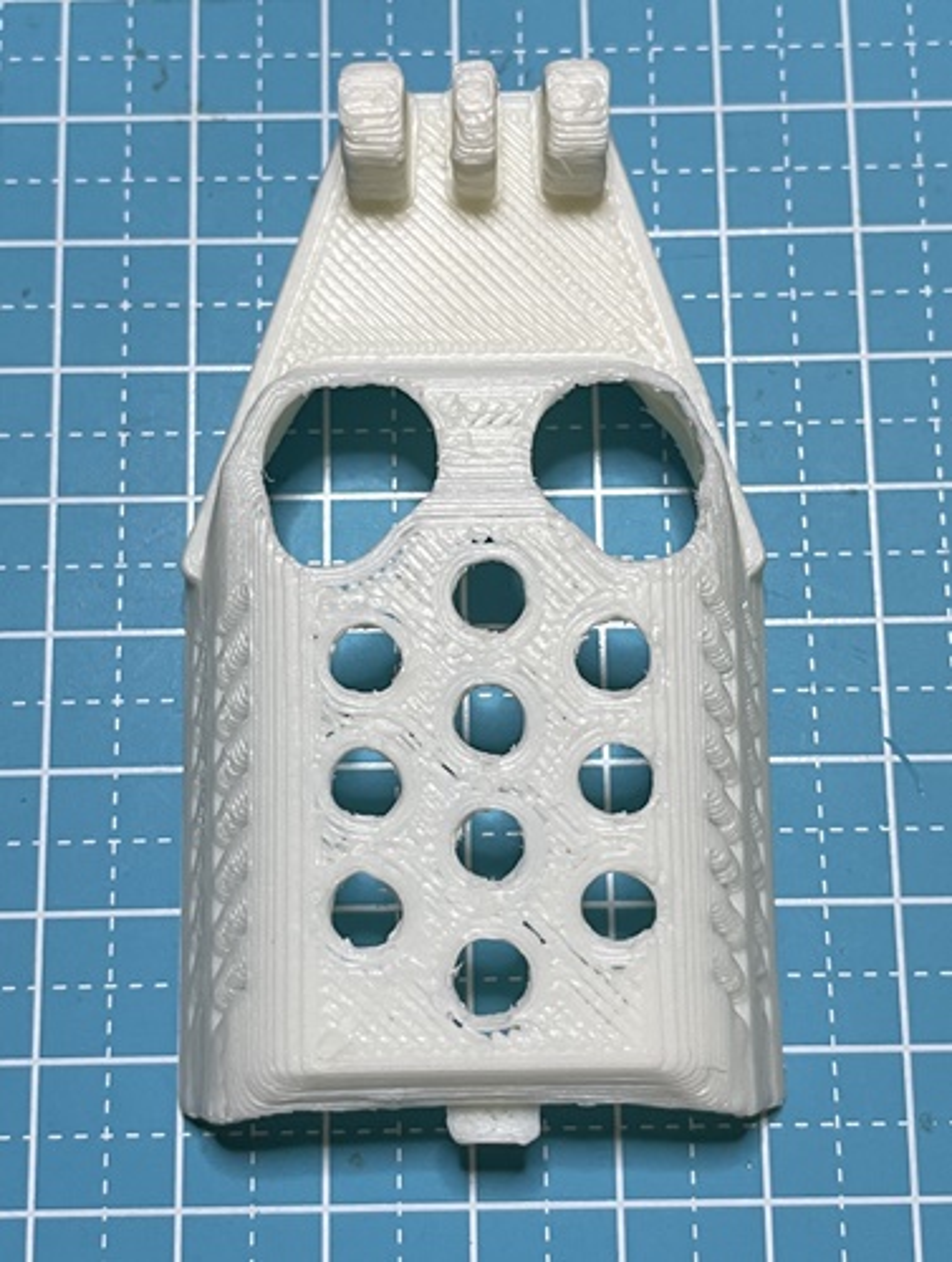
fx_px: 950
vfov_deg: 67.2
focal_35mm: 26
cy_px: 631
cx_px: 476
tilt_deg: -76.0
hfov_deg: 53.2
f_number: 1.6
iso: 100
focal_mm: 4.2
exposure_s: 1/60
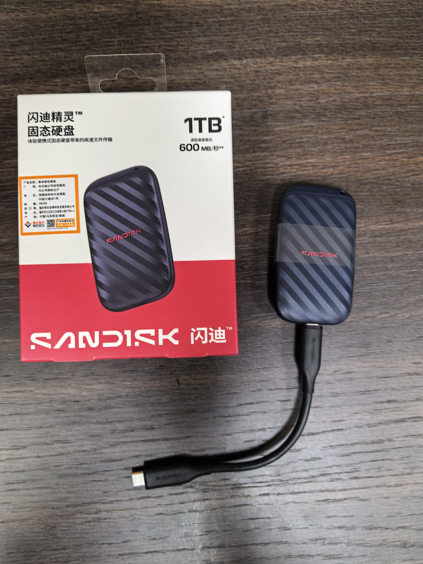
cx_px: 212
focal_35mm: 24
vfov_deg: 71.6
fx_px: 391
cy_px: 282
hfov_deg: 56.8
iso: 250
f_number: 2
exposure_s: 1/50
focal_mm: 8.5
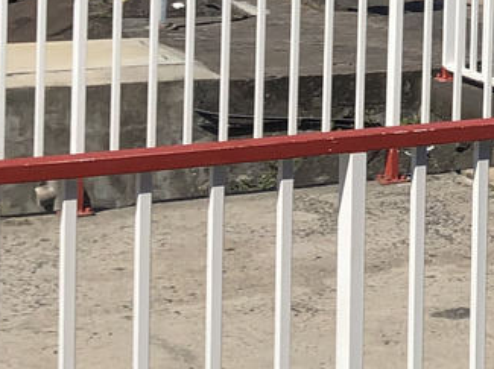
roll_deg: -0.3
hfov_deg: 13.5
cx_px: 720
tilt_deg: -0.6
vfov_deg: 10.3
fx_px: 1967
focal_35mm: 138
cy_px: -214
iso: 20
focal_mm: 4
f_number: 1.8
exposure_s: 1/2667
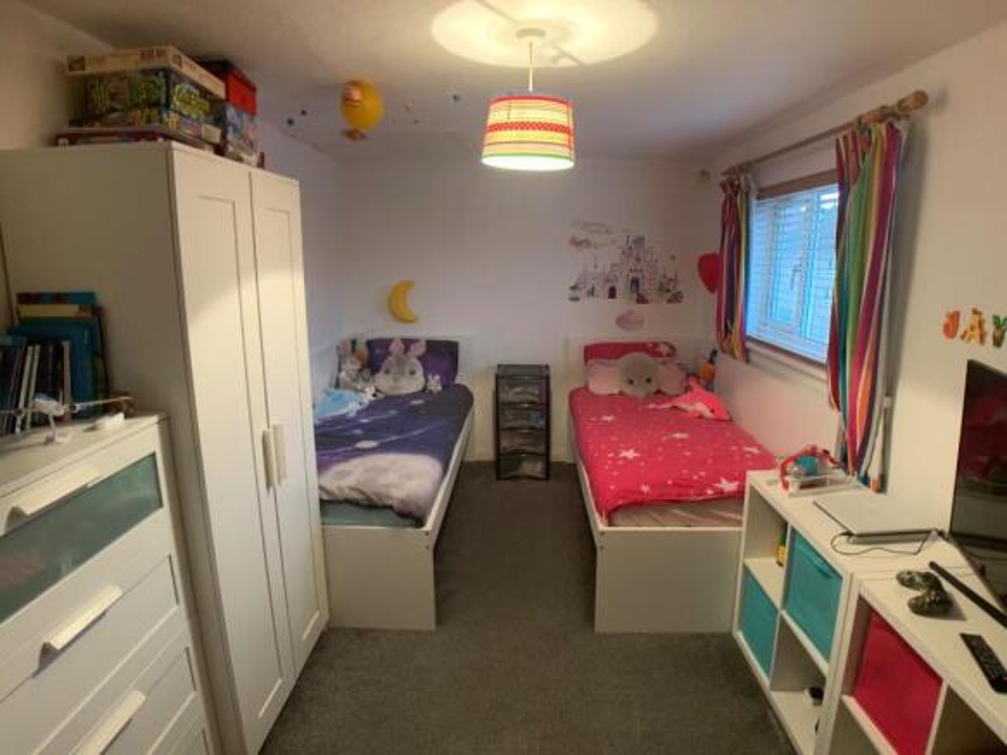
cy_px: 378
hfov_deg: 61.7
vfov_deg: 48.2
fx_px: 843
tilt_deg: -13.4
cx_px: 504
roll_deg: +0.3
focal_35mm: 29
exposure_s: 1/50
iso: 160
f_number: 1.8
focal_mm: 3
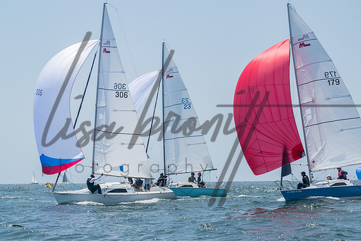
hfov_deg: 19.5
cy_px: 120
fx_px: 1053
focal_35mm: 105
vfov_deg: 13.0
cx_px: 180
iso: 400
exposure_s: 1/1250
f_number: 8
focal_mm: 70
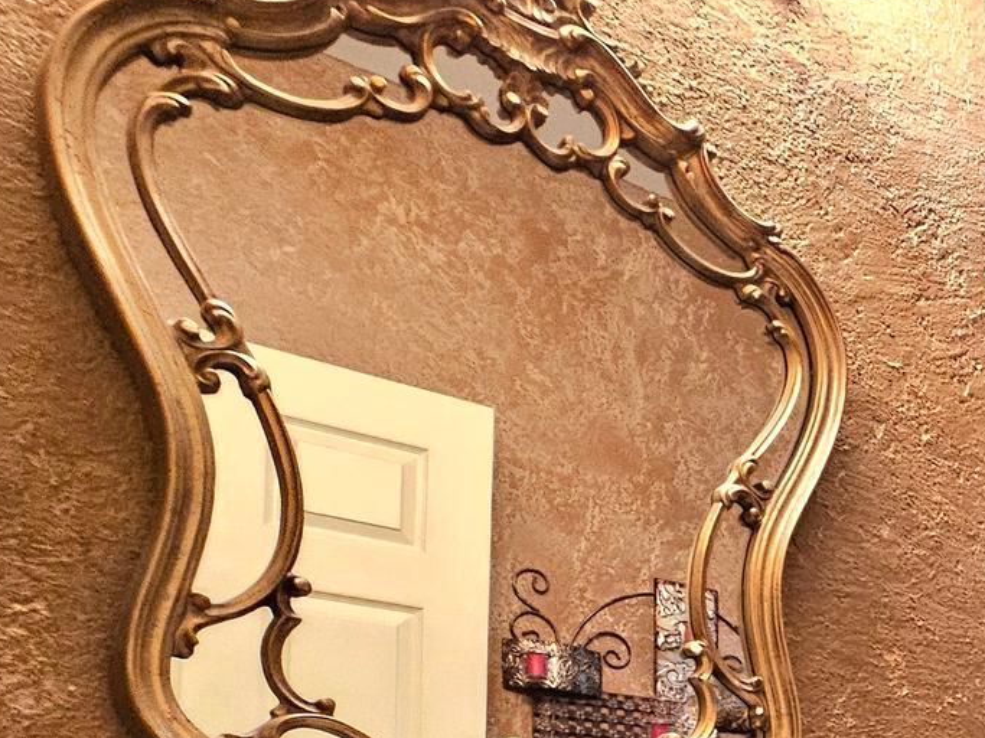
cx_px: 1318
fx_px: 1110
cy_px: 904
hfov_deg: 33.2
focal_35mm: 39
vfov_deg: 30.7
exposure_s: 1/30
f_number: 2.2
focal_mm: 2.2
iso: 640
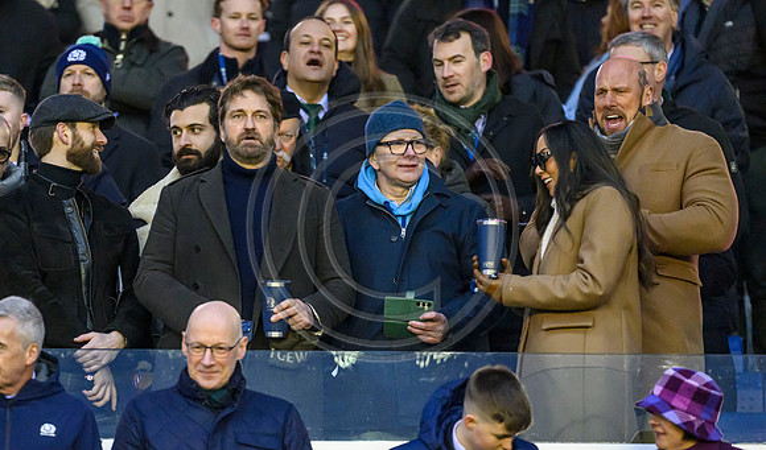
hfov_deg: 3.9
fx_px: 11178
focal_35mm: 544
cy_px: 335
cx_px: 263
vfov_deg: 2.3
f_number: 2.8
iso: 8000
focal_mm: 400
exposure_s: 1/500
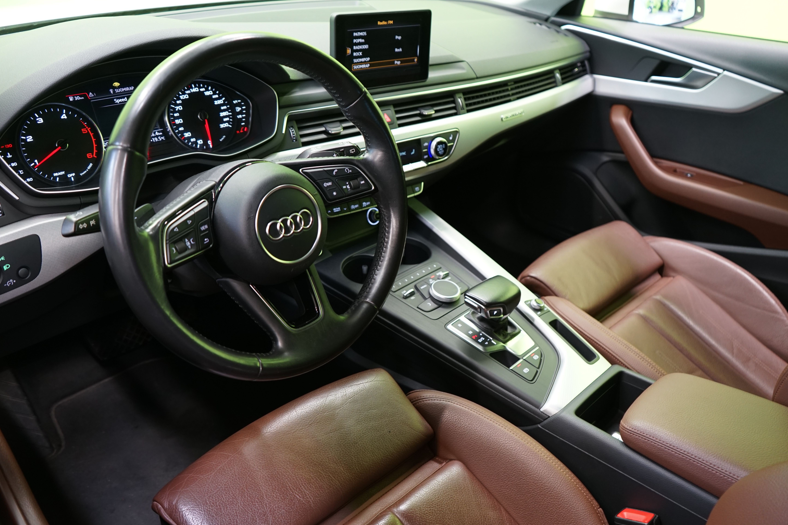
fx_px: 657
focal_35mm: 30
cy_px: 271
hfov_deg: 61.9
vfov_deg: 43.6
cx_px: 395
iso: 800
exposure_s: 1/10
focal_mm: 29
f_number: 4
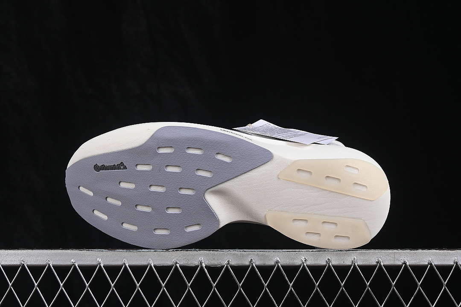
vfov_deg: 18.2
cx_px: 230
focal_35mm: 75
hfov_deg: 27.0
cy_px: 154
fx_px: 960
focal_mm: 50
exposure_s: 1/80
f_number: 8
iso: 160
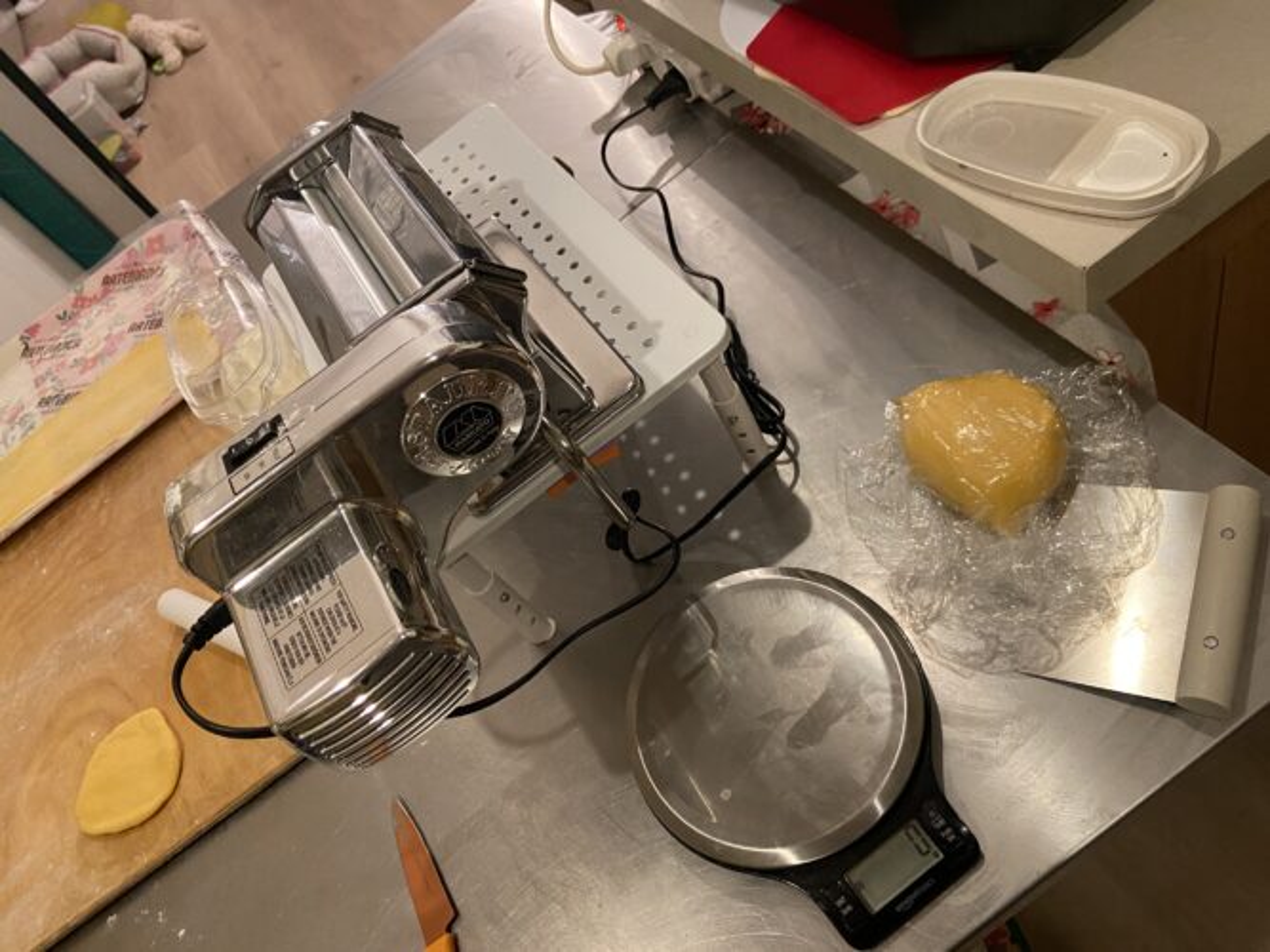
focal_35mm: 26
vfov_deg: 53.0
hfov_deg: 67.3
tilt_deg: -50.8
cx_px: 635
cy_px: 476
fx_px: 954
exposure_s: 1/50
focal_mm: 4.25
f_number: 1.8
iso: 400
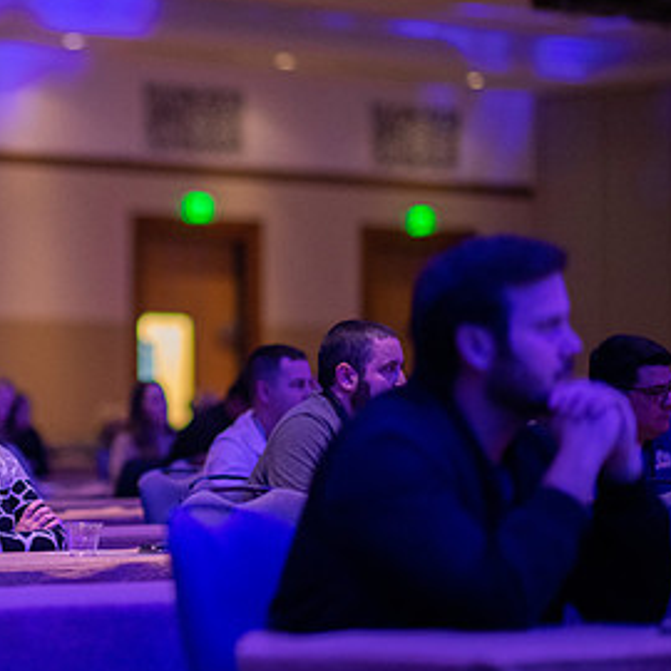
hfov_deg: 11.0
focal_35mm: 158
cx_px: -12
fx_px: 3465
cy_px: 324
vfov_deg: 11.1
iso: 2000
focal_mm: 85
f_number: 1.4
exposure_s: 1/160
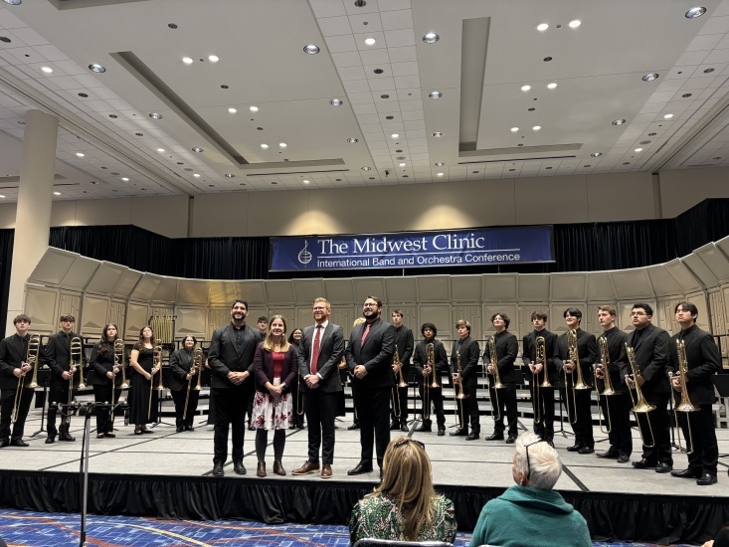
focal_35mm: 26
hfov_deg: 67.3
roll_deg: -0.3
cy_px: 274
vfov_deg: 53.1
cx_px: 364
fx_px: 548
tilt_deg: +8.8
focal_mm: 5.96
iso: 320
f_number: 1.6
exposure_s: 1/60
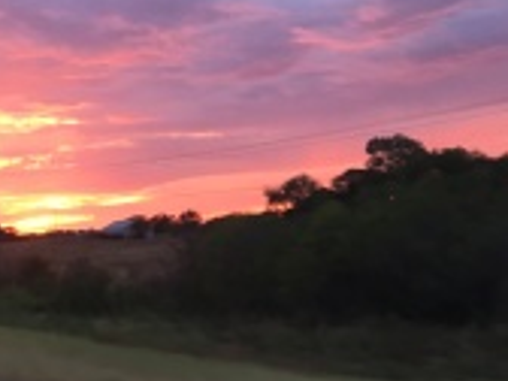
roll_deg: -0.2
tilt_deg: +8.8
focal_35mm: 63
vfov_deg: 23.0
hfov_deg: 30.4
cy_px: 85
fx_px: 925
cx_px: 348
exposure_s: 1/30
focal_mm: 4.15
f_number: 2.2
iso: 50
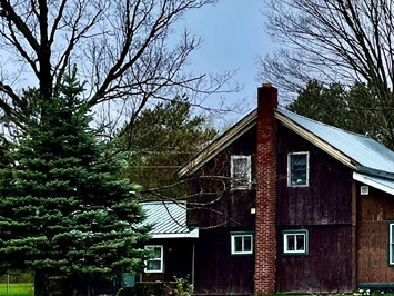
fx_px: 853
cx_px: 475
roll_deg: +1.1
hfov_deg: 23.7
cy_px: 182
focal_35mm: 75
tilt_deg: +4.8
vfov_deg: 19.6
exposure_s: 1/1125
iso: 50
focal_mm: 4.2
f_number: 1.6
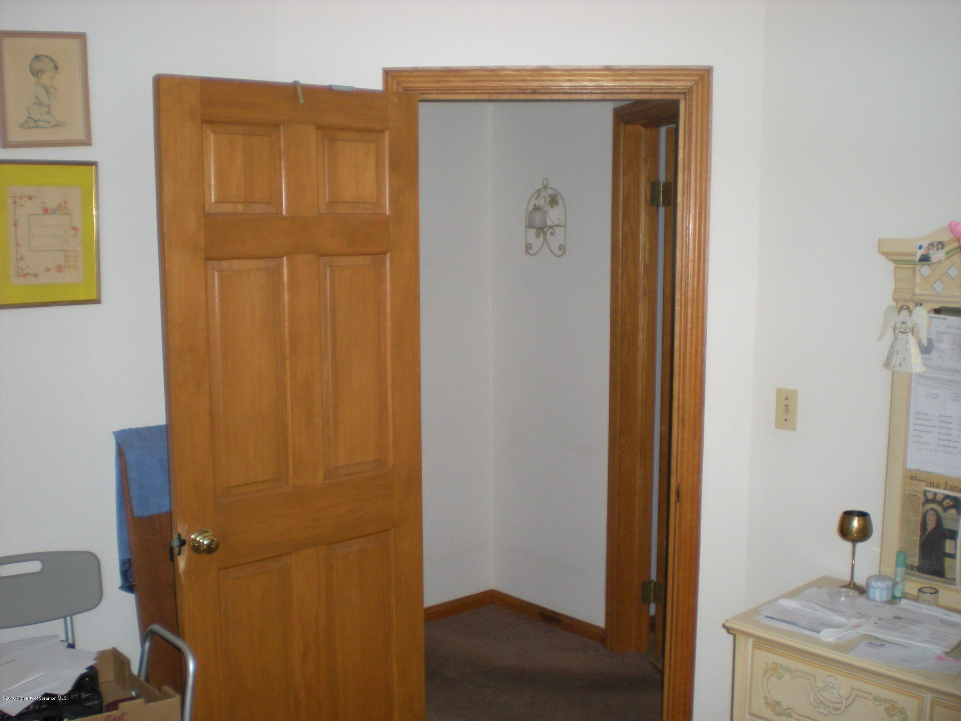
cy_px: 360
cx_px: 480
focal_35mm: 38
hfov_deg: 49.0
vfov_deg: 37.7
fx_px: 1055
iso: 214
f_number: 3.1
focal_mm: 6.3
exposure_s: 1/60
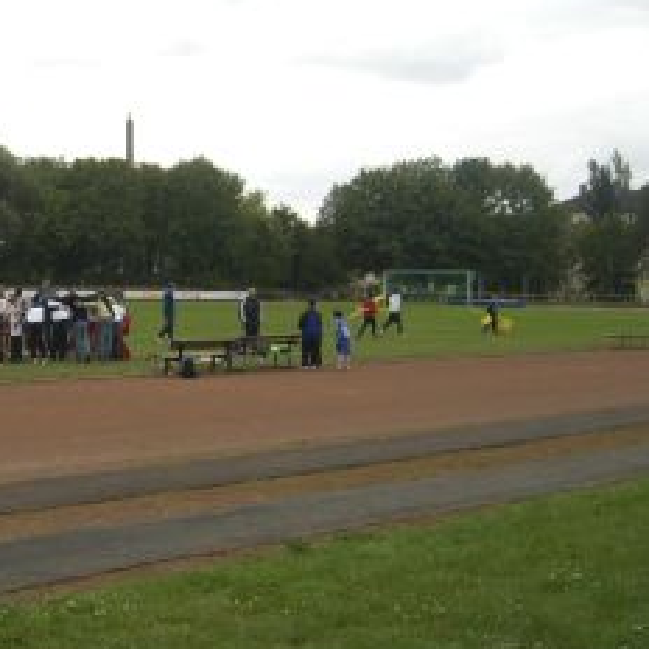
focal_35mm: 58
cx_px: 101
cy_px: 341
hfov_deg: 28.7
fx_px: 1230
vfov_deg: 29.5
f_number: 2.8
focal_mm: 7.9
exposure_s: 1/320
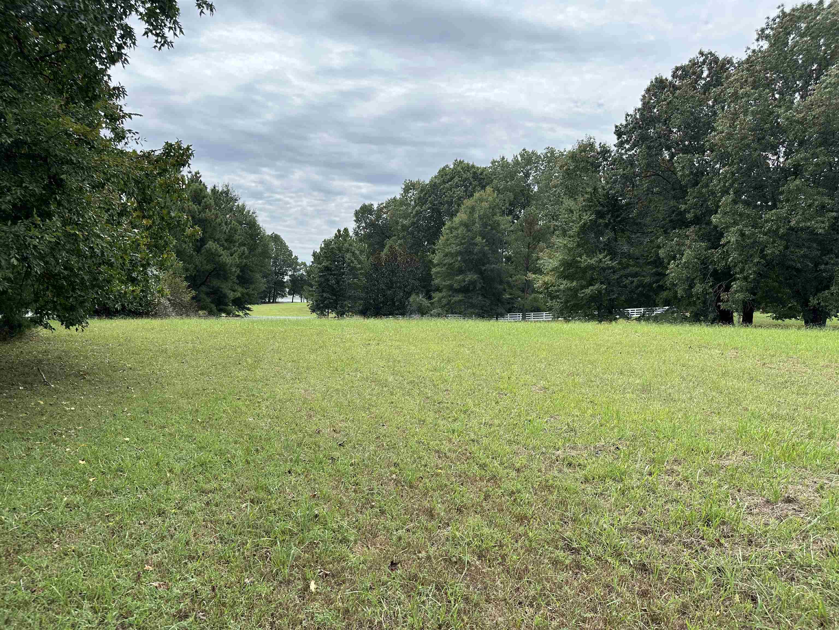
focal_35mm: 24
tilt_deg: -0.6
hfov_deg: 71.6
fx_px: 582
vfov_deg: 56.8
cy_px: 315
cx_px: 420
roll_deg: -3.2
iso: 80
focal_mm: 6.86
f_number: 1.78
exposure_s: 1/3247
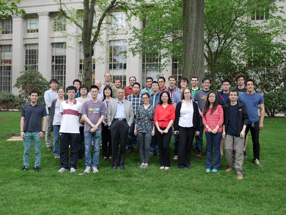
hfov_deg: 46.8
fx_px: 331
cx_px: 143
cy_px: 108
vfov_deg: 36.0
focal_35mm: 40
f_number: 2.5
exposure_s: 1/160
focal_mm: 20
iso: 200
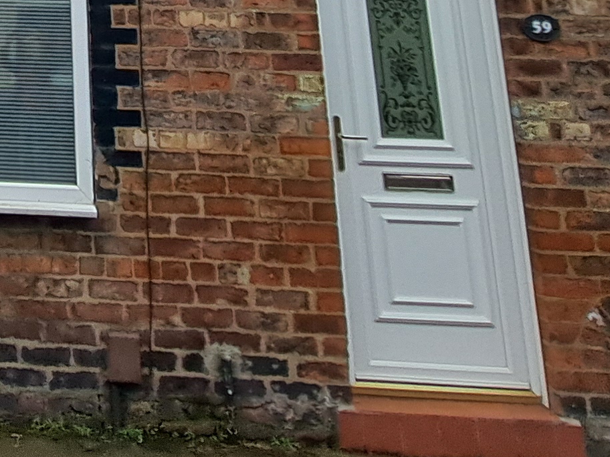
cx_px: -129
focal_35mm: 57
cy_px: -334
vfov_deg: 19.8
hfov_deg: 29.0
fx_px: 1004
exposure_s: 1/1605
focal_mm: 1.74
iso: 50
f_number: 2.2
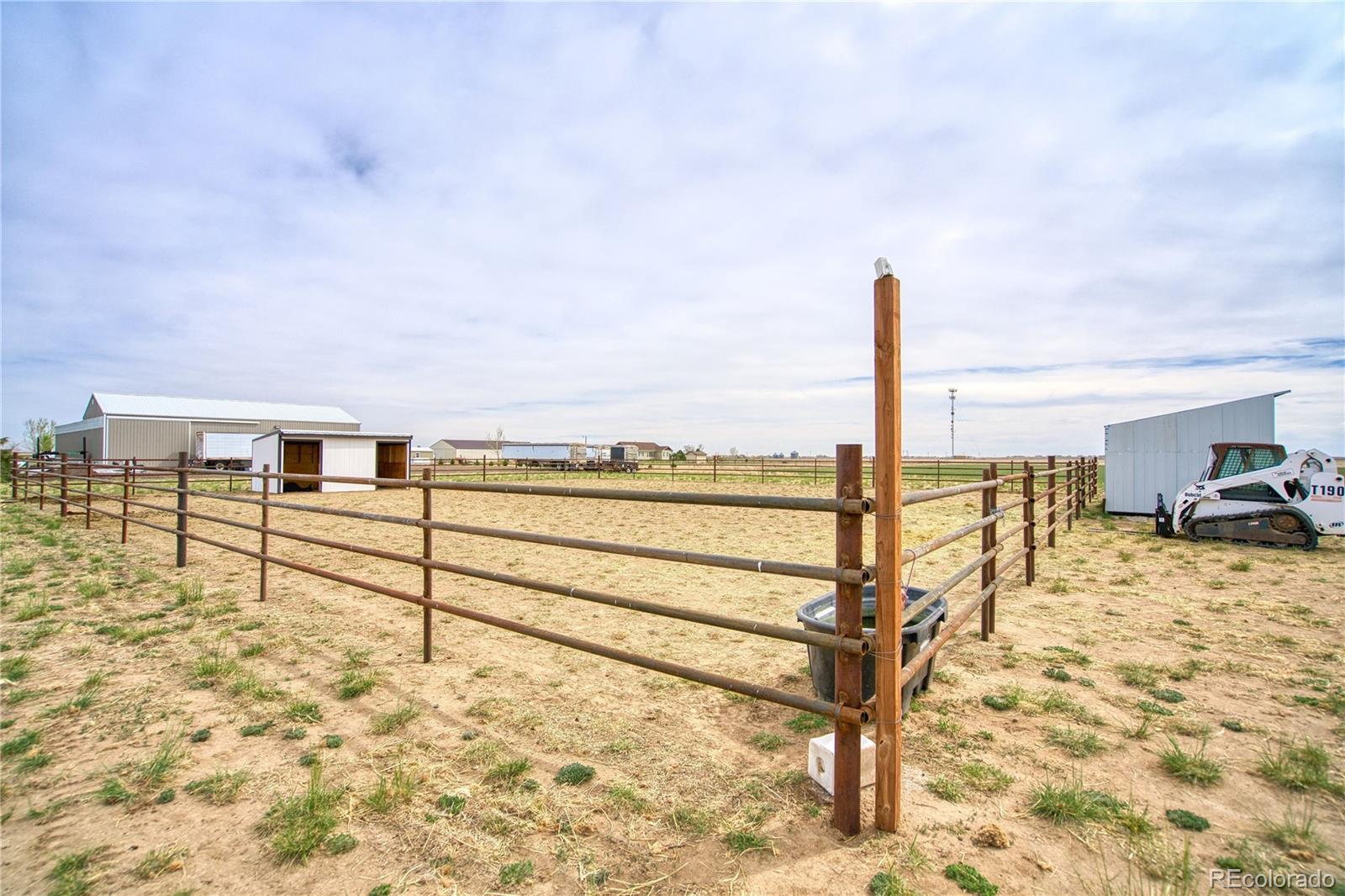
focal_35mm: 16
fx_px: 598
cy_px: 448
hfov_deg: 96.7
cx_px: 672
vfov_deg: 73.7
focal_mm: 16
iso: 500
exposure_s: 1/4000
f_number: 4
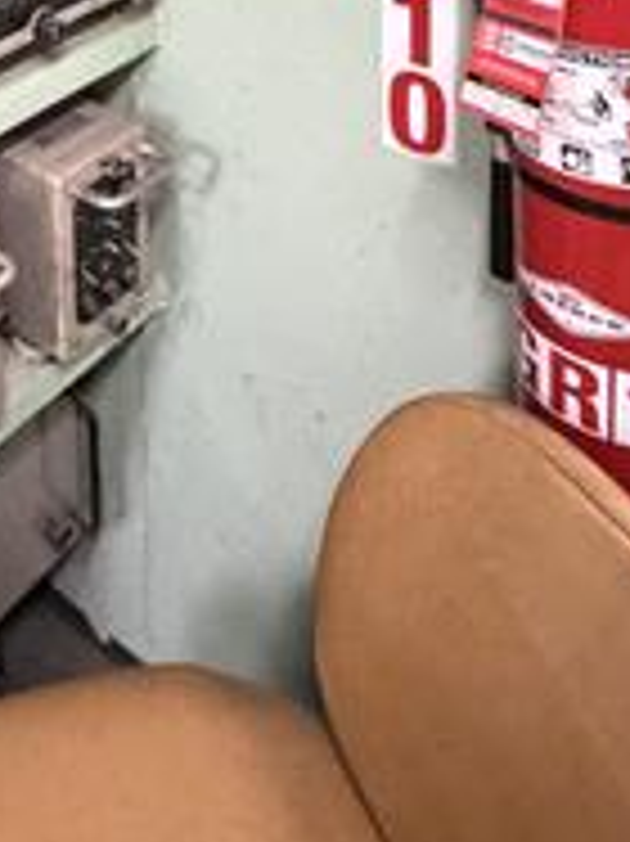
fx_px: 1093
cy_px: -221
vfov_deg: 32.8
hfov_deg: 28.5
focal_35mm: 45
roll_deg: +5.3
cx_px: -99
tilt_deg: -10.2
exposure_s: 1/40
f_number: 2.2
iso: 1250
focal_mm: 2.22
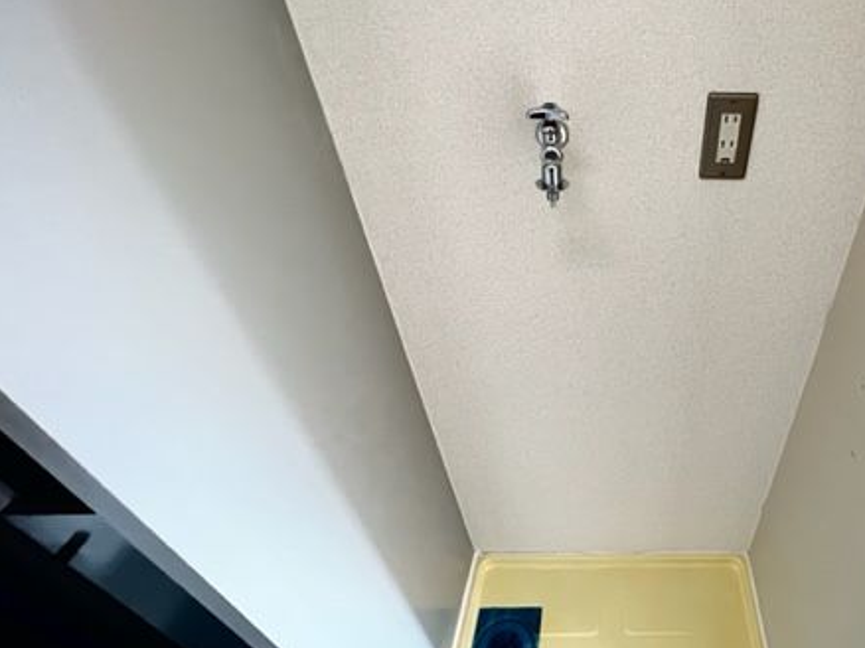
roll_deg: -1.4
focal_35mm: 19
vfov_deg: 68.6
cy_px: 340
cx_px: 630
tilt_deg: -38.3
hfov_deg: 79.4
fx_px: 475
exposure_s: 1/40
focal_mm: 1.57
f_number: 1.8
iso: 800
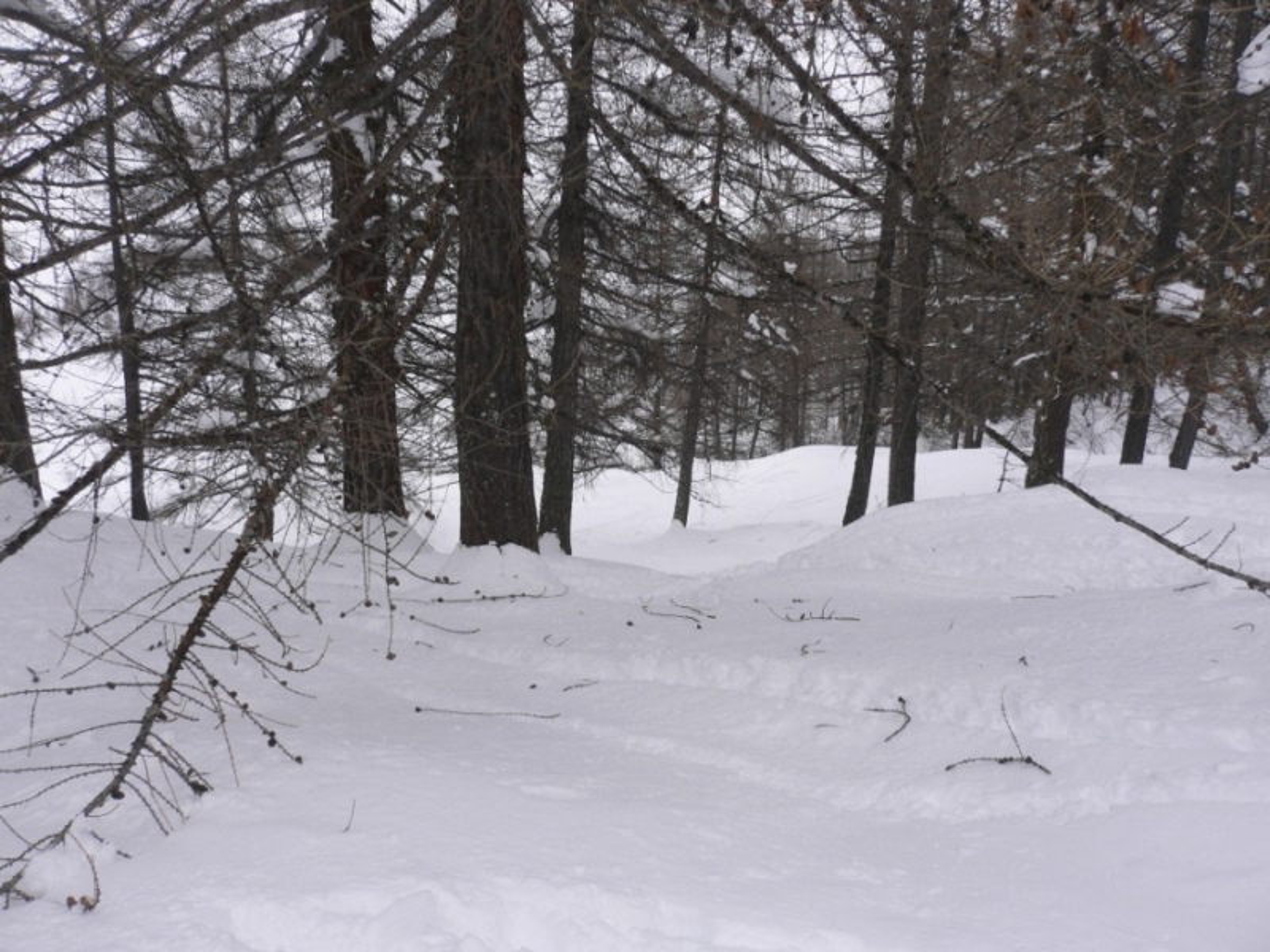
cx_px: 635
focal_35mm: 35
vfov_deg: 40.7
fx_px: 1284
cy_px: 476
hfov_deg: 52.6
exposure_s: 1/200
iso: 80
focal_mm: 5.8
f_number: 5.6
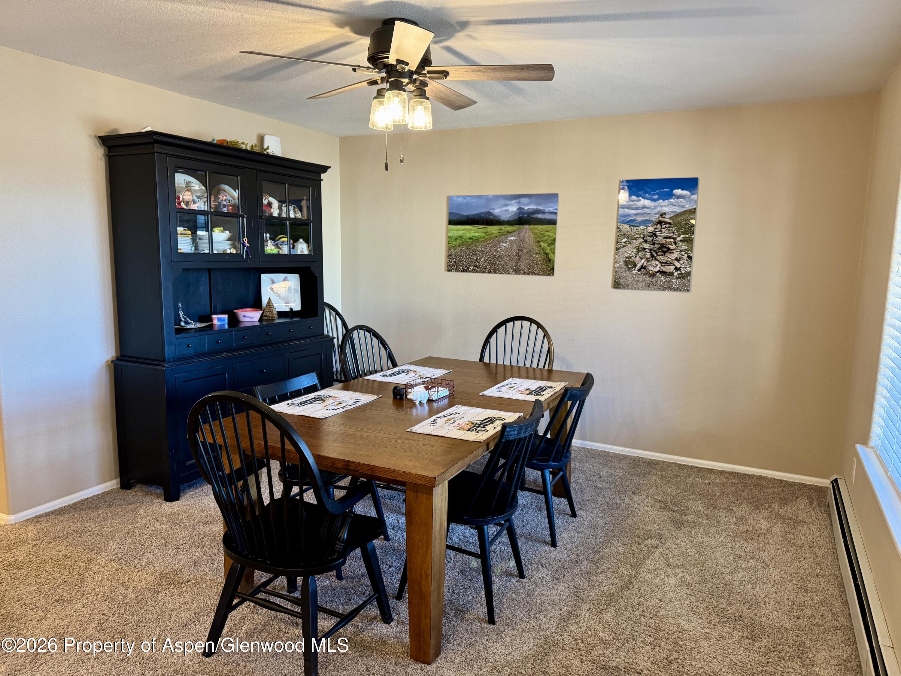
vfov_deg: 56.8
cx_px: 450
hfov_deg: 71.6
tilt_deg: -8.5
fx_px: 625
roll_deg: -2.0
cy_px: 338
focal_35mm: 24
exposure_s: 1/60
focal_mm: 6.76
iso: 320
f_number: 1.78
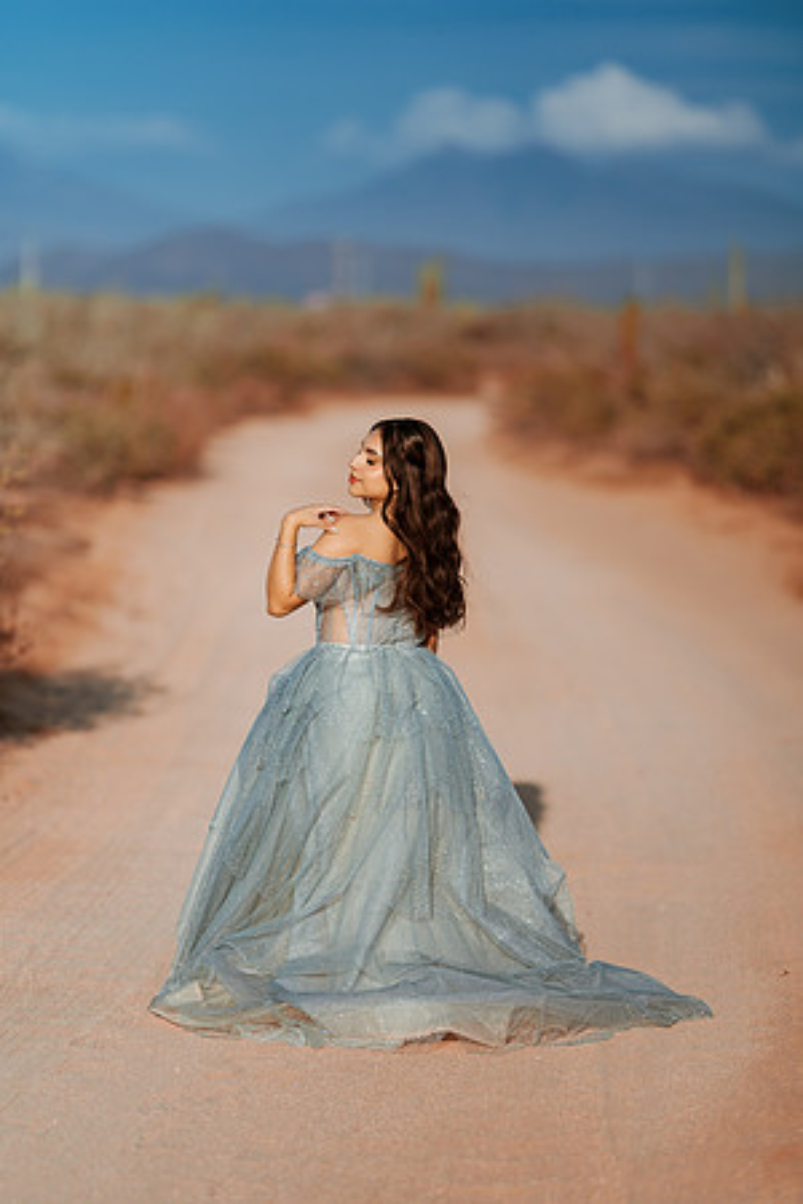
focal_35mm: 135
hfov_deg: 10.2
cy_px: 602
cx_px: 402
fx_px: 4517
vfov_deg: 15.2
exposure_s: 1/8000
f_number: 1.8
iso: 100
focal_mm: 135
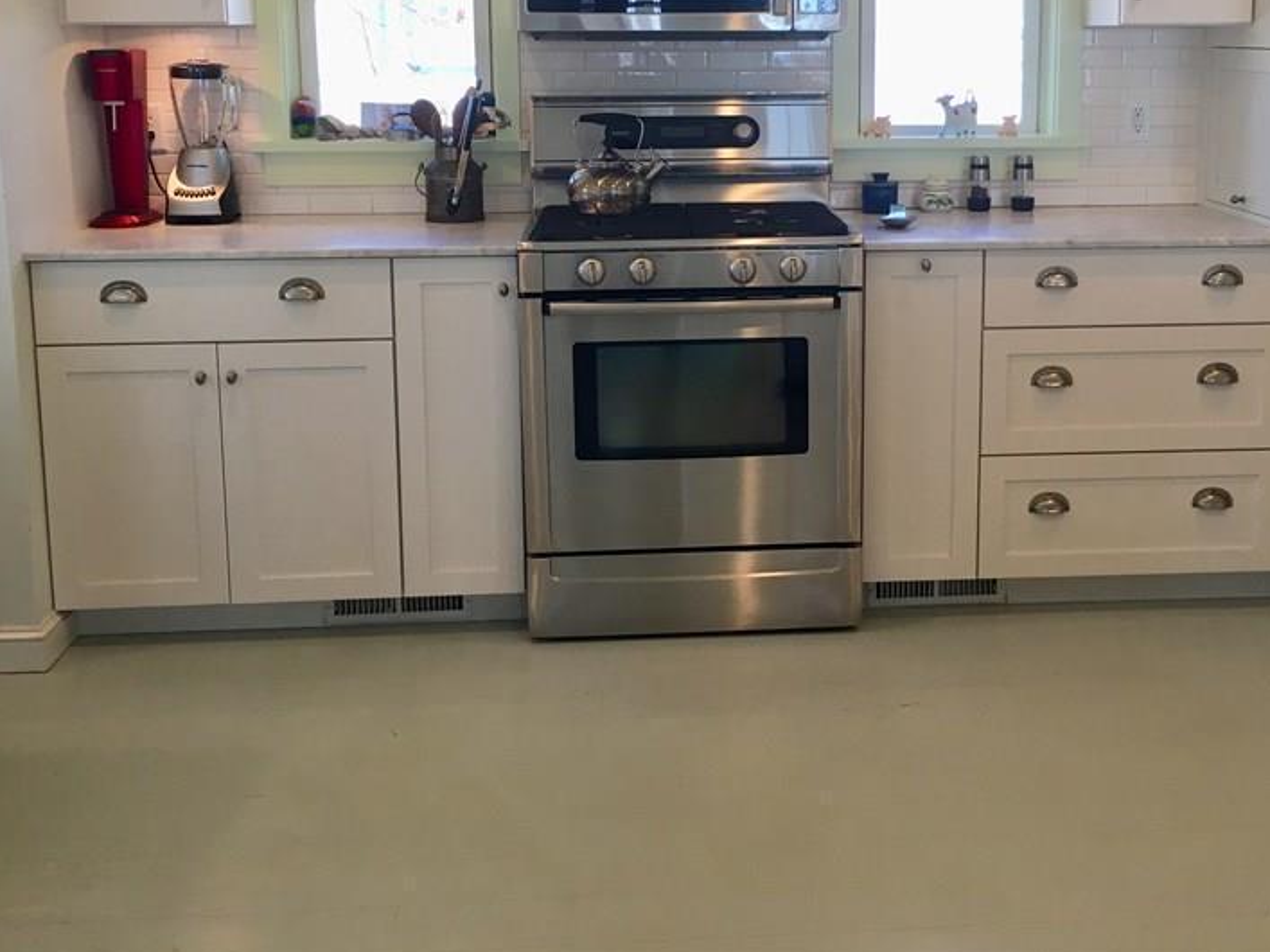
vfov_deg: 33.8
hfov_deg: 44.6
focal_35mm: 42
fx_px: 1541
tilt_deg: -8.5
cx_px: 762
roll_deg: +0.1
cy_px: 273
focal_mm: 4.15
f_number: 2.2
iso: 25
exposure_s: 1/40
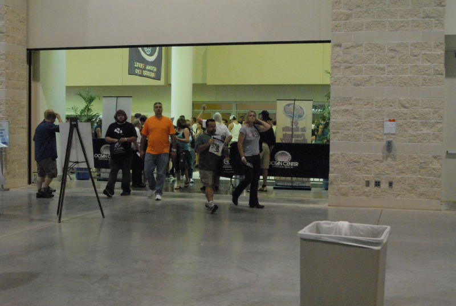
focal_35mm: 46
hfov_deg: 42.2
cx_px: 228
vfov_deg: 29.1
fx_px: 590
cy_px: 153
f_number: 7.1
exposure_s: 1/180
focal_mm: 31
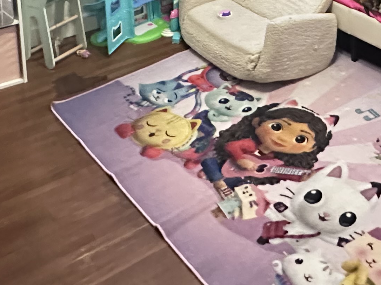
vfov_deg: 23.0
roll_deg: +0.5
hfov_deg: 36.2
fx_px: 572
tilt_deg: -8.7
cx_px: 272
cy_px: -137
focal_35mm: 52
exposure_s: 1/40
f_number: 2.2
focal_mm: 2.22
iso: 1250
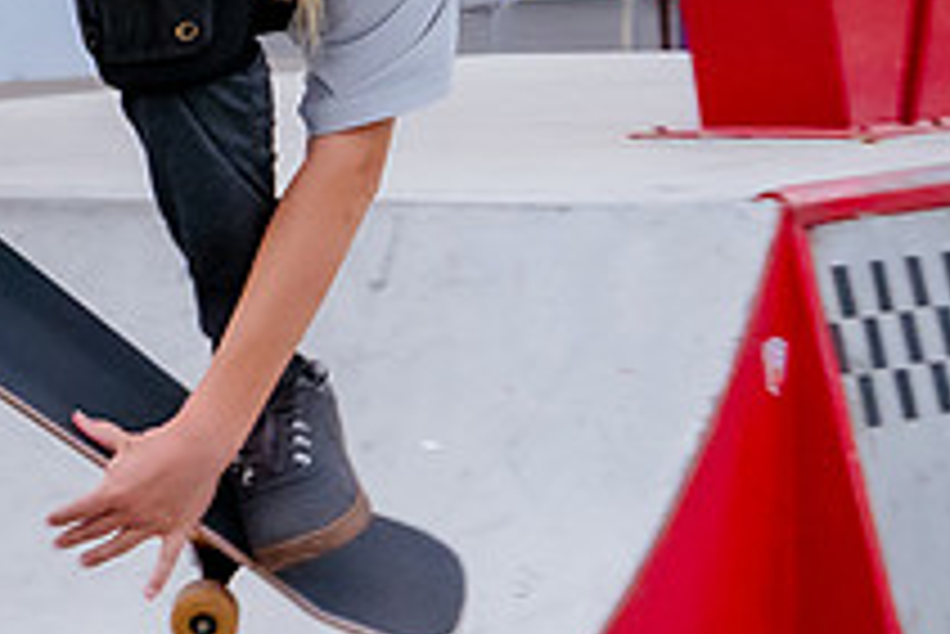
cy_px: -126
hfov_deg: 7.4
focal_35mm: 277
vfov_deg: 5.0
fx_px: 7314
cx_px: -279
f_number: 9
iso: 2500
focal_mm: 62
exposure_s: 1/400
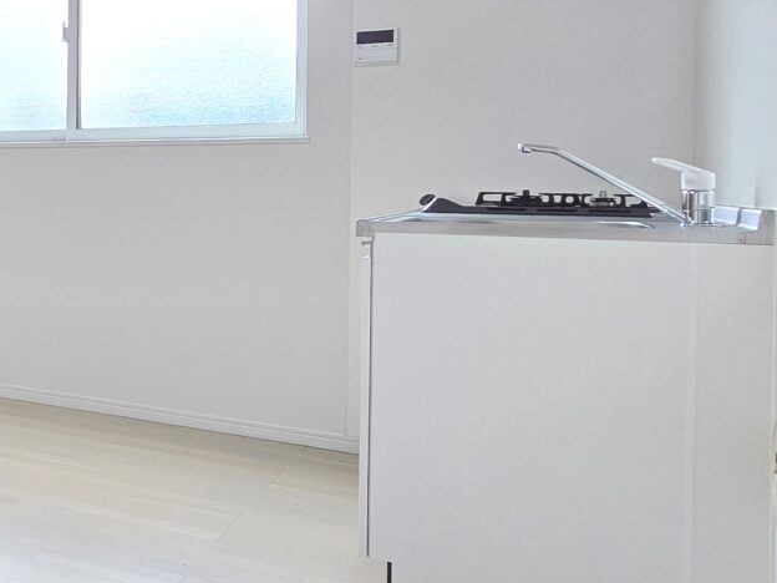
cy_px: 187
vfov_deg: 35.6
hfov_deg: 29.0
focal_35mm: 40
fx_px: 898
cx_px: -388
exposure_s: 1/50
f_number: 2.2
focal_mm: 2.2
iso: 100
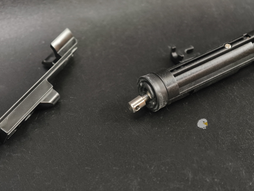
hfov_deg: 23.0
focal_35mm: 85
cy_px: 96
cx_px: 127
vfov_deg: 17.4
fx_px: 625
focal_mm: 22.48
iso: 1495
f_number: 2.67
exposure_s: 1/17.1
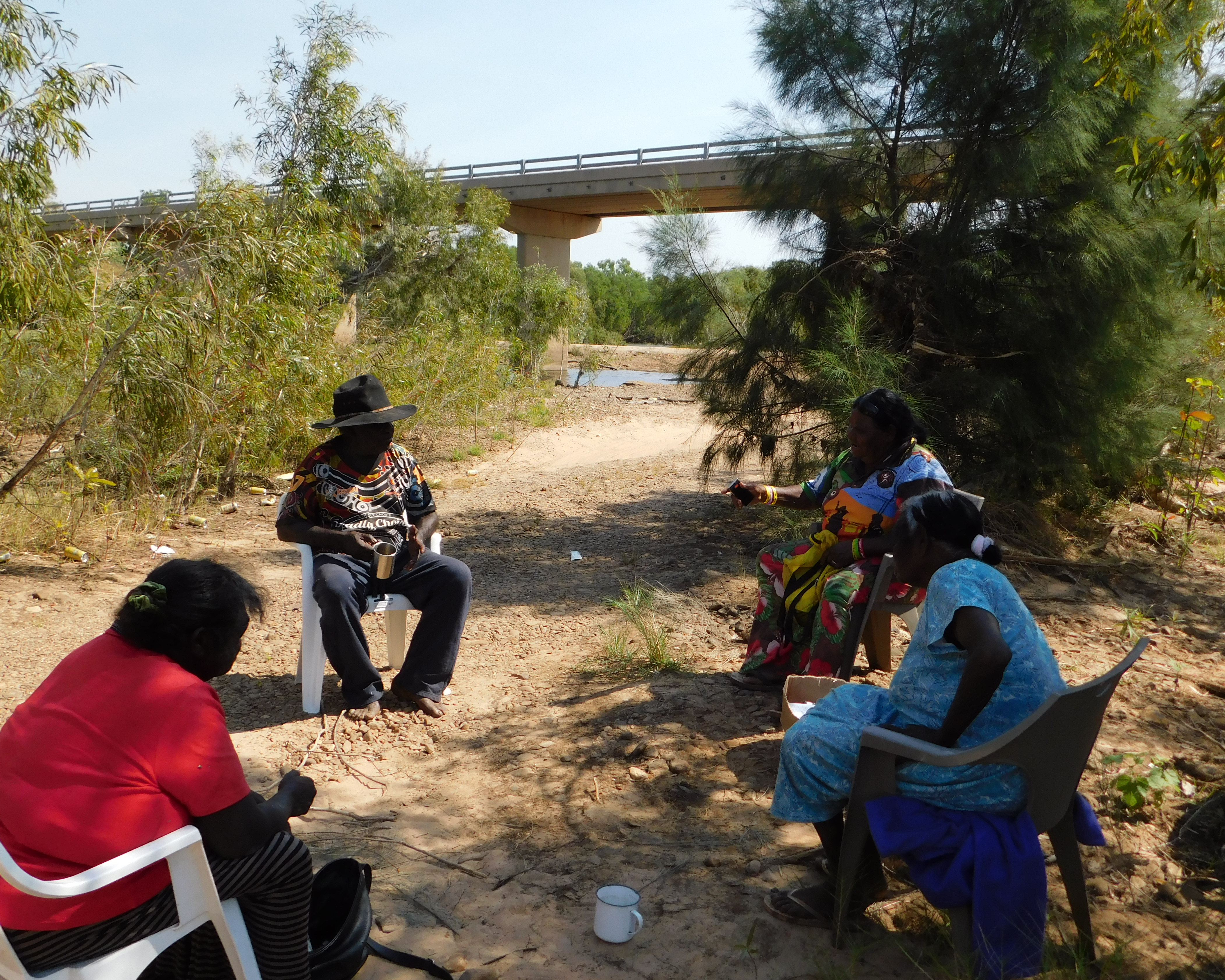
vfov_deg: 45.8
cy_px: 488
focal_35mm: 32
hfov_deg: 55.7
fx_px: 1160
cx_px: 596
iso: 125
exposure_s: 1/1000
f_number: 3.2
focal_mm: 5.3
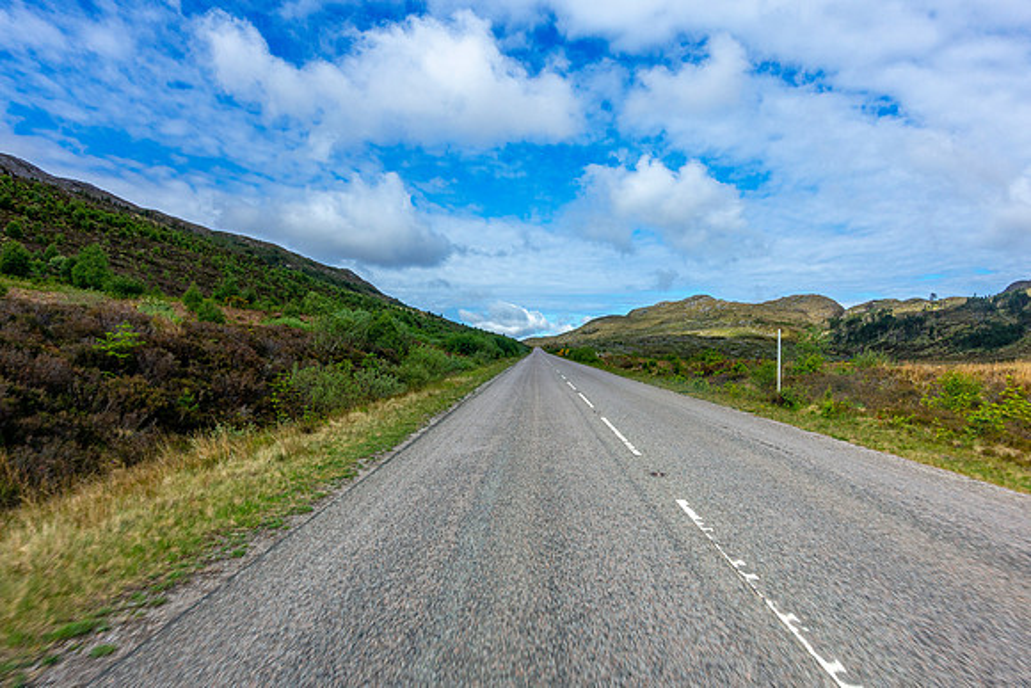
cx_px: 516
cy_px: 344
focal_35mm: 24
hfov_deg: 73.7
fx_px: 687
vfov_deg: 53.2
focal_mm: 8.8
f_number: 7.1
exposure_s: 1/320
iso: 125
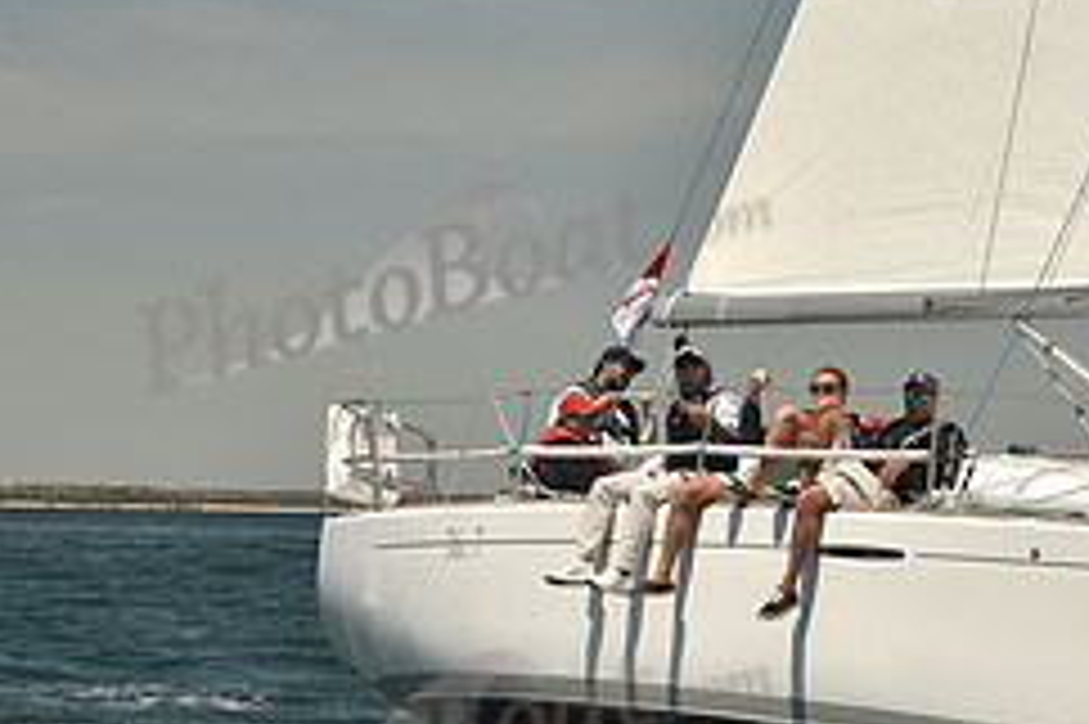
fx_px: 6529
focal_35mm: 216
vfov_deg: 6.3
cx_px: 1008
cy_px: 447
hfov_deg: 9.5
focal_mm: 90
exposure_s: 1/800
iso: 250
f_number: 7.1
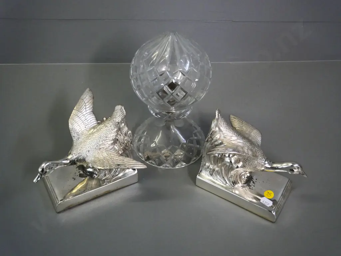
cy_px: 128
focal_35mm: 40
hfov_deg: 46.8
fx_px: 394
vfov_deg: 36.0
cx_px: 170
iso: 3200
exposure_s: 1/320
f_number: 4.5
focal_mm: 20
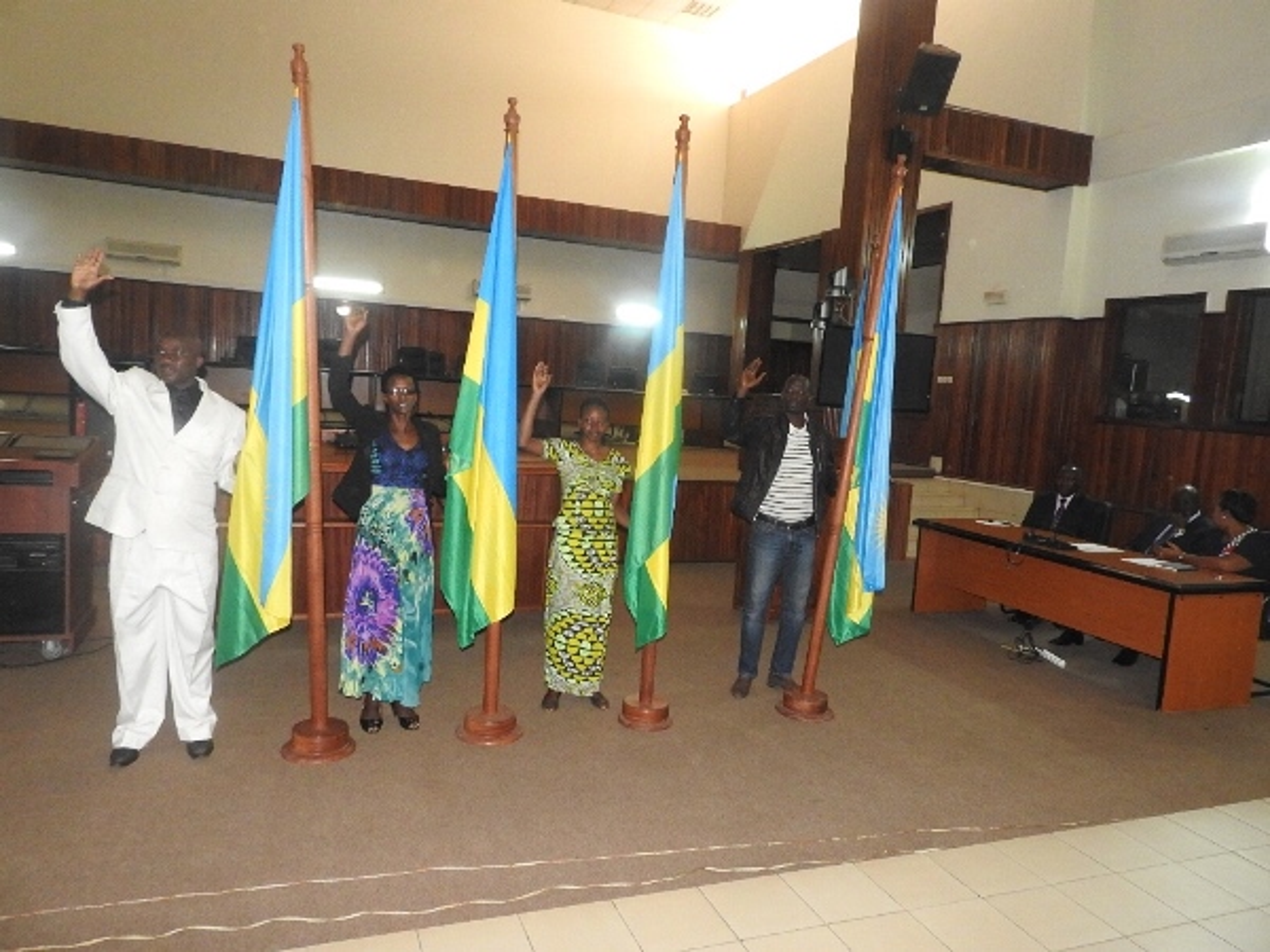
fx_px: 881
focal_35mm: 24
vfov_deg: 56.8
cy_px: 476
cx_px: 635
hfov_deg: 71.6
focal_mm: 4.3
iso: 800
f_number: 3.3
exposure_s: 1/30
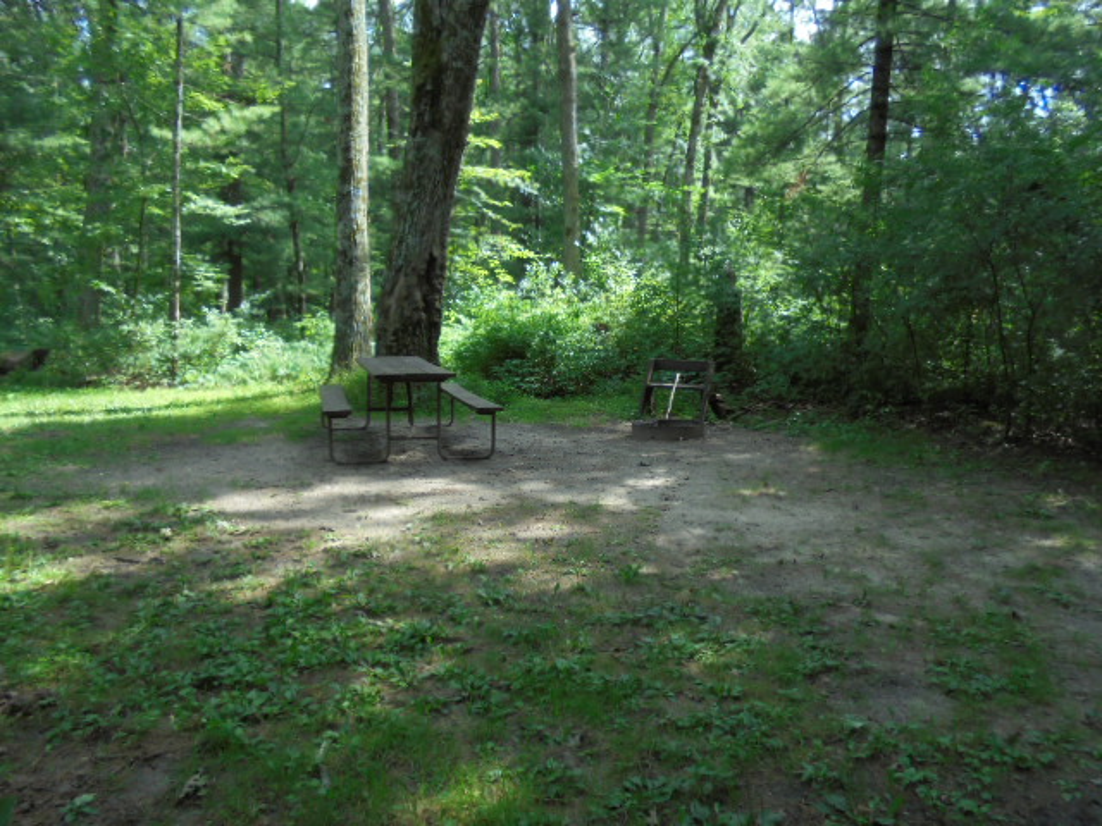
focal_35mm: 26
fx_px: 828
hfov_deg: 67.3
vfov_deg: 53.1
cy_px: 413
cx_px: 551
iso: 100
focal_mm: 4.6
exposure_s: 1/125
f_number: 3.5
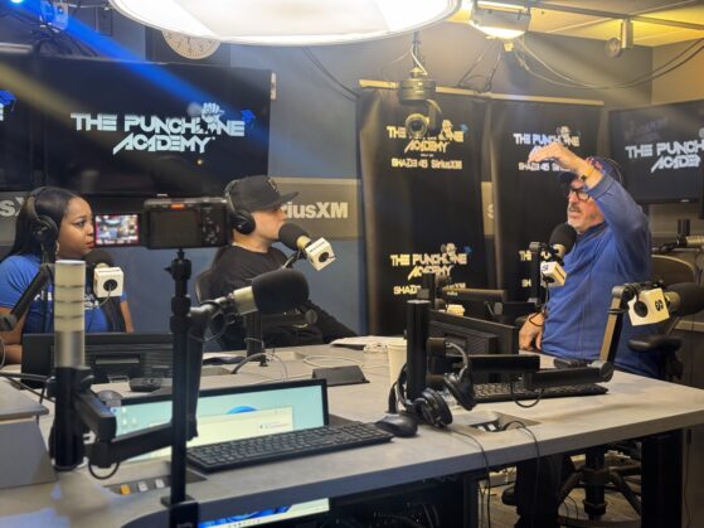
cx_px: 352
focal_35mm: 48
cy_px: 264
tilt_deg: -4.0
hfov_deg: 39.7
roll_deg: -0.3
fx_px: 976
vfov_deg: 30.3
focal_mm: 6.76
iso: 200
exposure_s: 1/60
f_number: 1.78
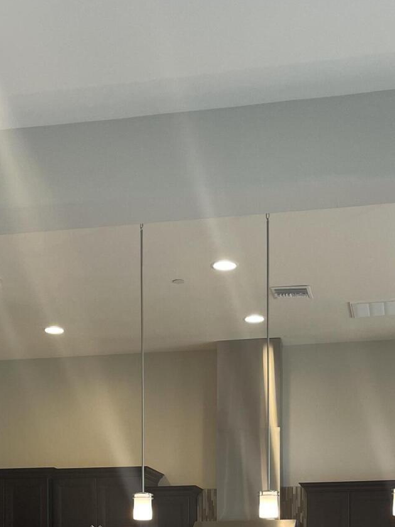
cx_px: 208
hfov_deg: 23.6
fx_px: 944
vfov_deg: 28.5
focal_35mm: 62
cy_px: 574
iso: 80
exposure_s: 1/60
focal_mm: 5.1
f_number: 1.6
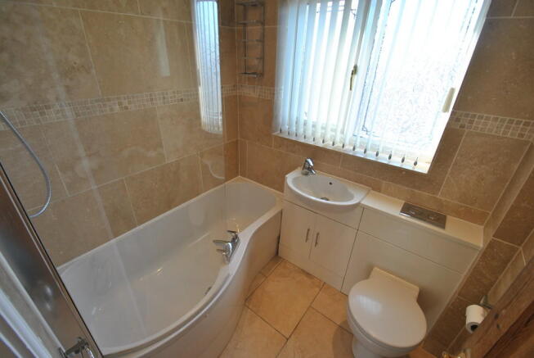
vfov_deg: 77.5
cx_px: 267
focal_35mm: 15
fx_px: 223
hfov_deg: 100.3
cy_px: 179
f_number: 4.5
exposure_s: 1/80
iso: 200
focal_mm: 10
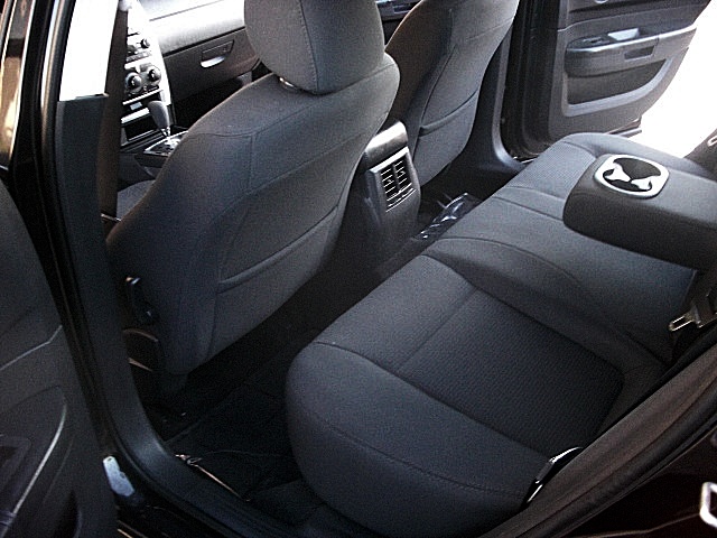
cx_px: 358
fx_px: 746
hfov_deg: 51.4
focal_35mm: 36
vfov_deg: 39.7
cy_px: 269
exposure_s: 1/80
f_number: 2.8
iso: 800
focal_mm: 6.3
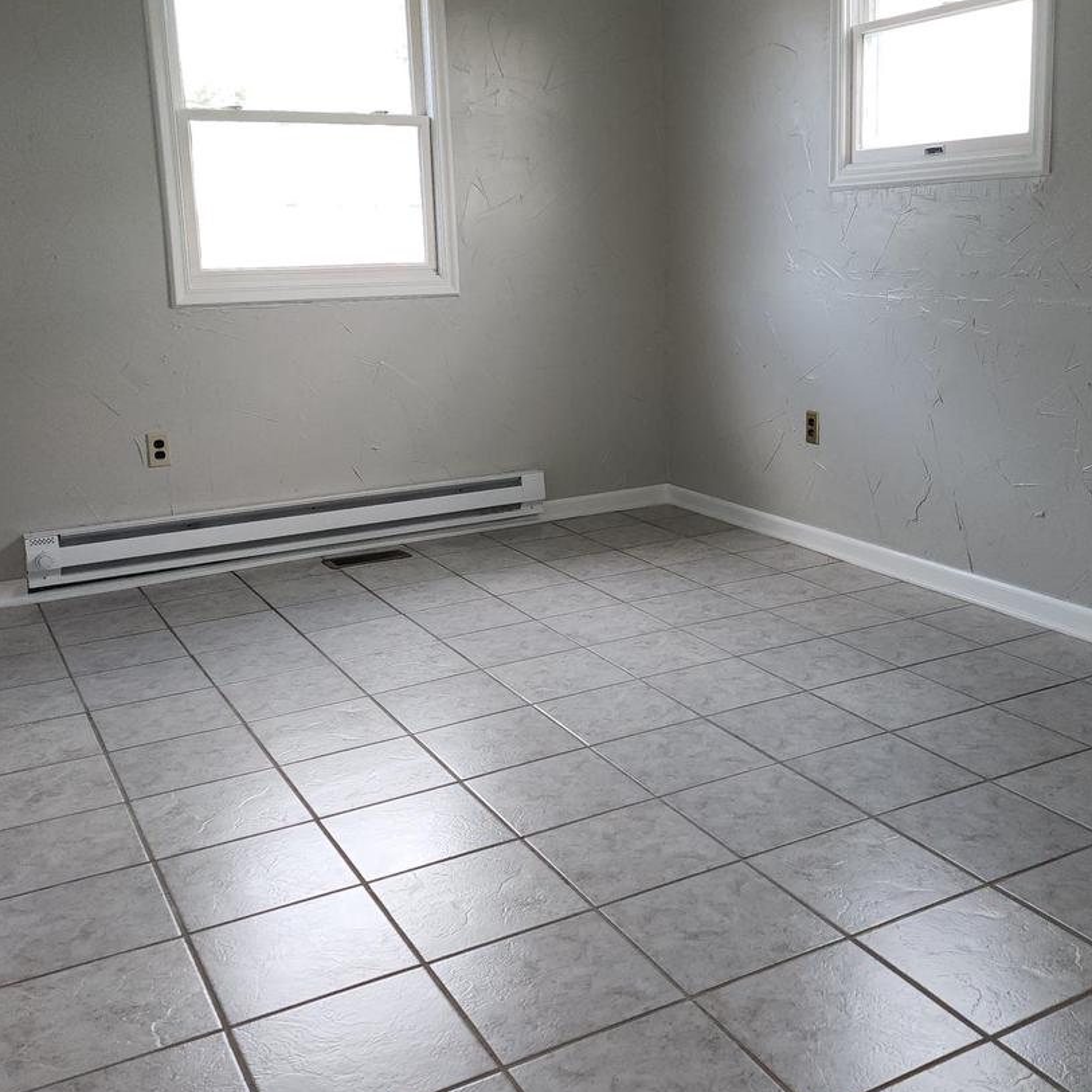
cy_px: 457
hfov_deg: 45.8
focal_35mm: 36
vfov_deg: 45.9
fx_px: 1285
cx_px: 643
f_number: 1.8
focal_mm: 6.4
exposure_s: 1/60
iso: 125
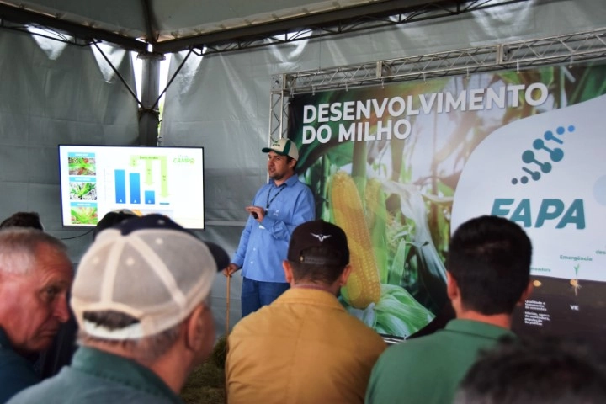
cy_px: 202
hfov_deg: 45.0
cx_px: 303
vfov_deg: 30.8
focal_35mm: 44
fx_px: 732
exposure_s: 1/80
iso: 800
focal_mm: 29
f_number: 4
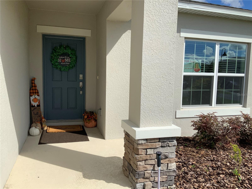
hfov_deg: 61.7
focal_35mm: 29
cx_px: 126
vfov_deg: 48.2
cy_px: 94
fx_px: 211
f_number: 1.8
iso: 20
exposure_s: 1/3125
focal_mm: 3
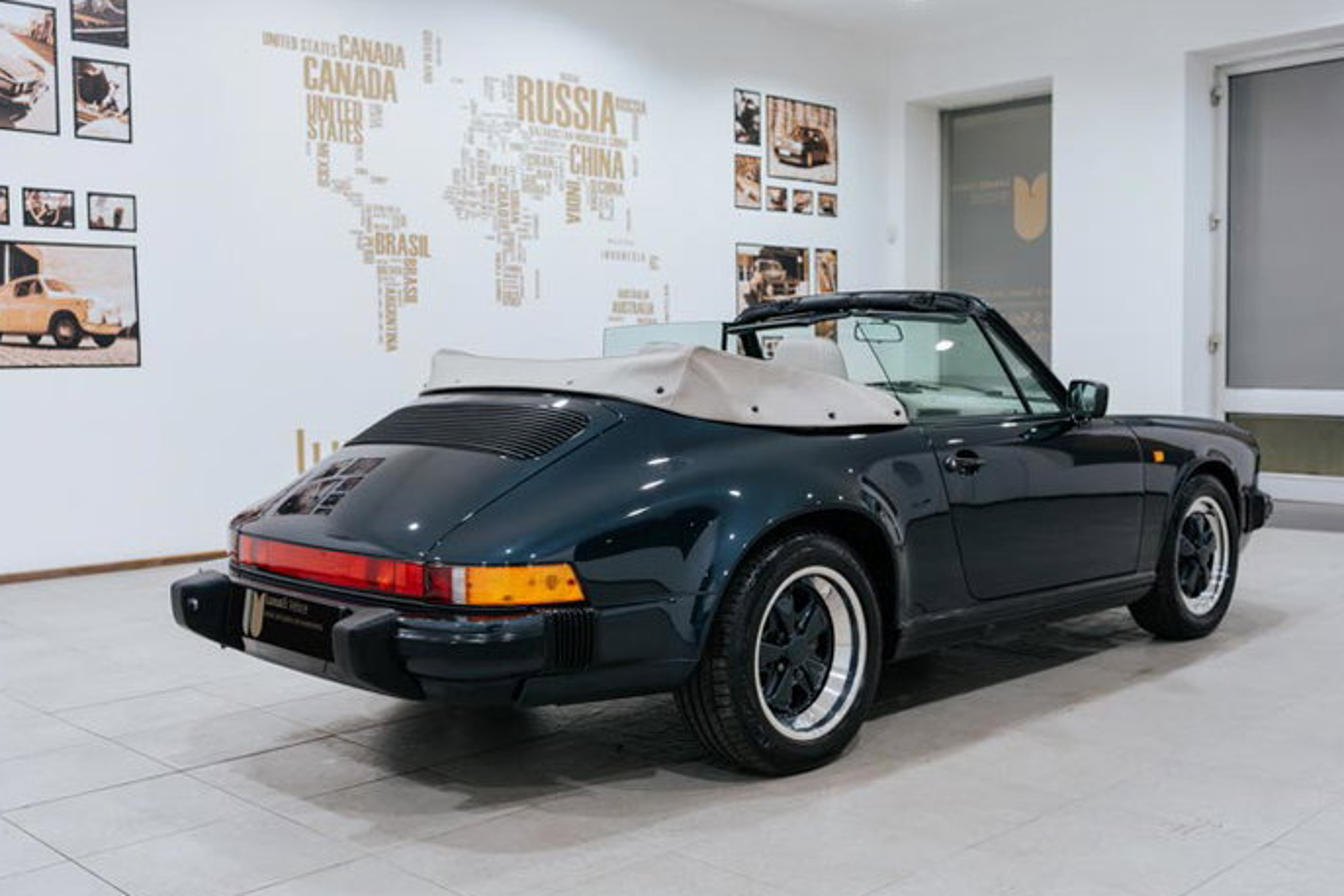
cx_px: 698
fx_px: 1419
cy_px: 436
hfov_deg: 50.7
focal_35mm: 38
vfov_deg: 35.1
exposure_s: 1/60
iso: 1000
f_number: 4
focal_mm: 34
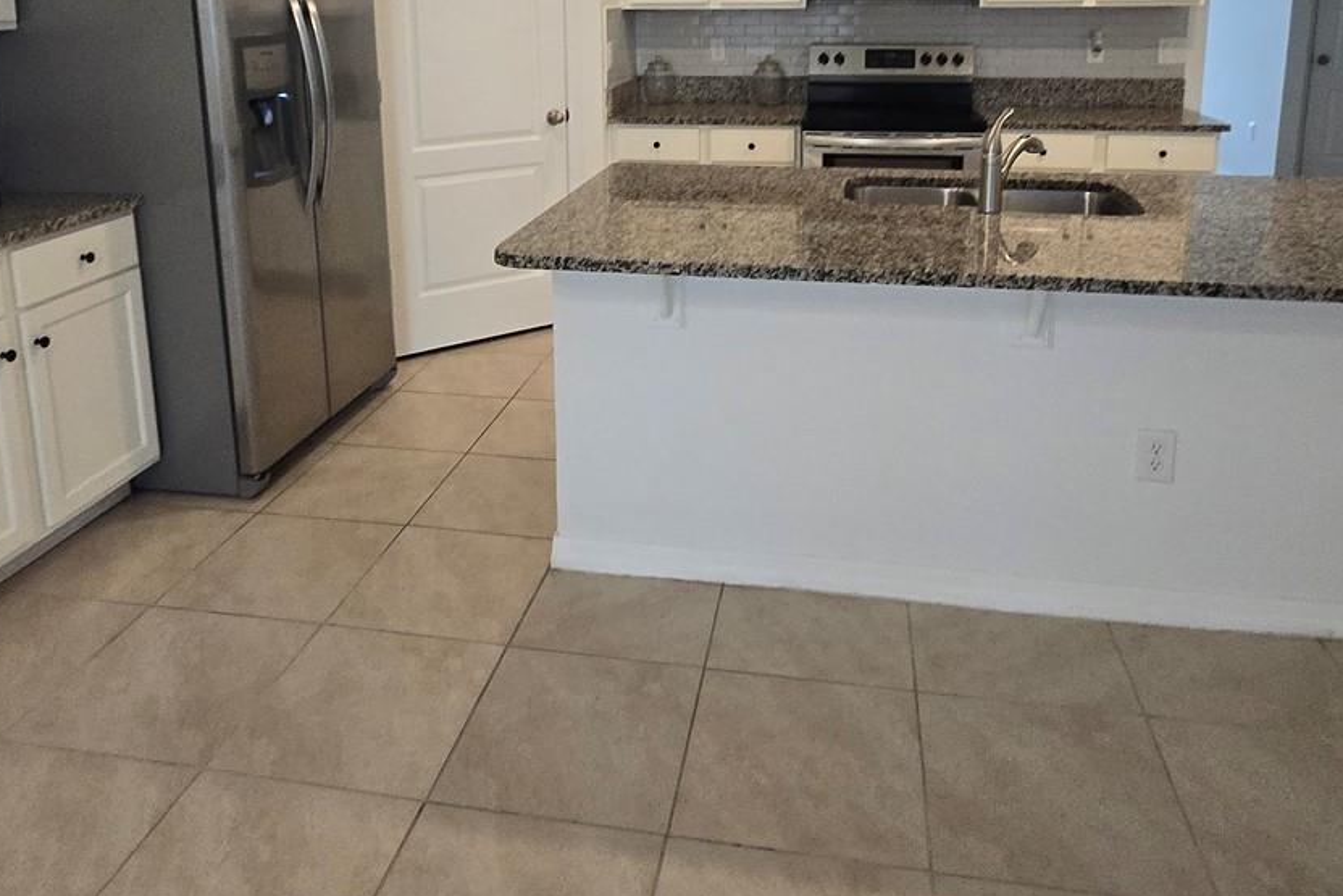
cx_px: 673
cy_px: 166
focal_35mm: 26
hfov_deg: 69.4
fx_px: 970
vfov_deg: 46.7
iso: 250
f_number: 2.2
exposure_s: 1/60
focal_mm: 1.7
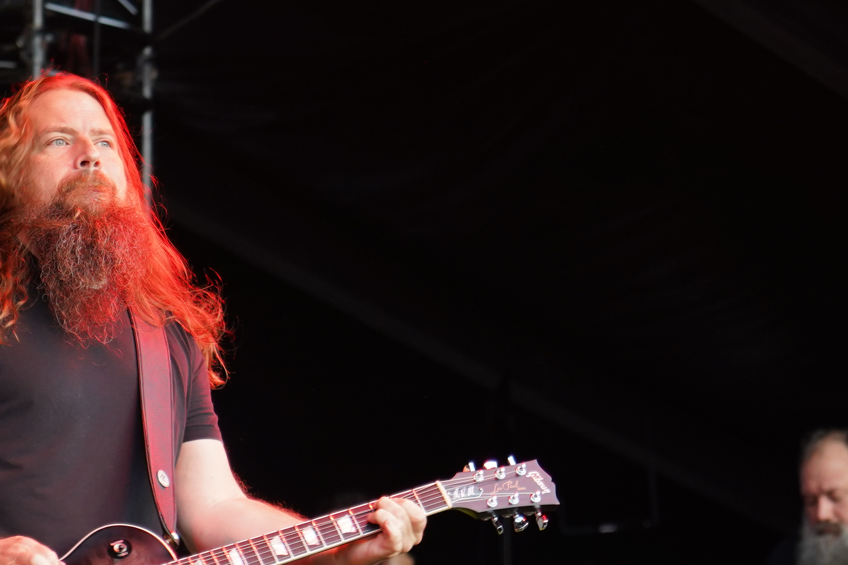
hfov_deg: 7.5
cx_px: 417
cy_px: 346
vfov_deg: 5.0
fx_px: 6501
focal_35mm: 276
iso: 640
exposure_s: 1/125
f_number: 4
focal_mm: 105
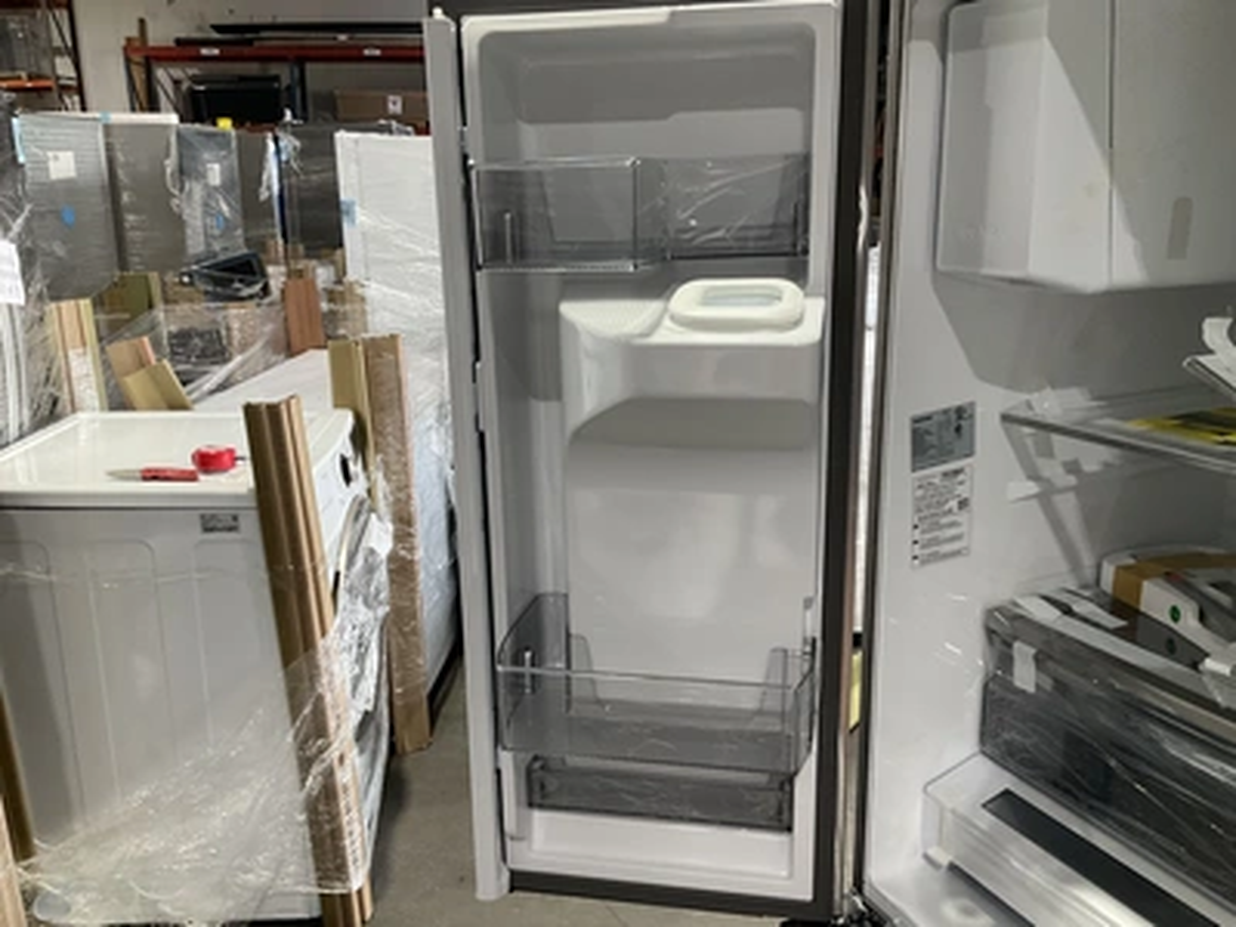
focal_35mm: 29
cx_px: 618
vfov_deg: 48.2
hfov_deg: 61.7
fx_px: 1035
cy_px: 464
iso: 64
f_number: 1.8
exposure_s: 1/63
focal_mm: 3
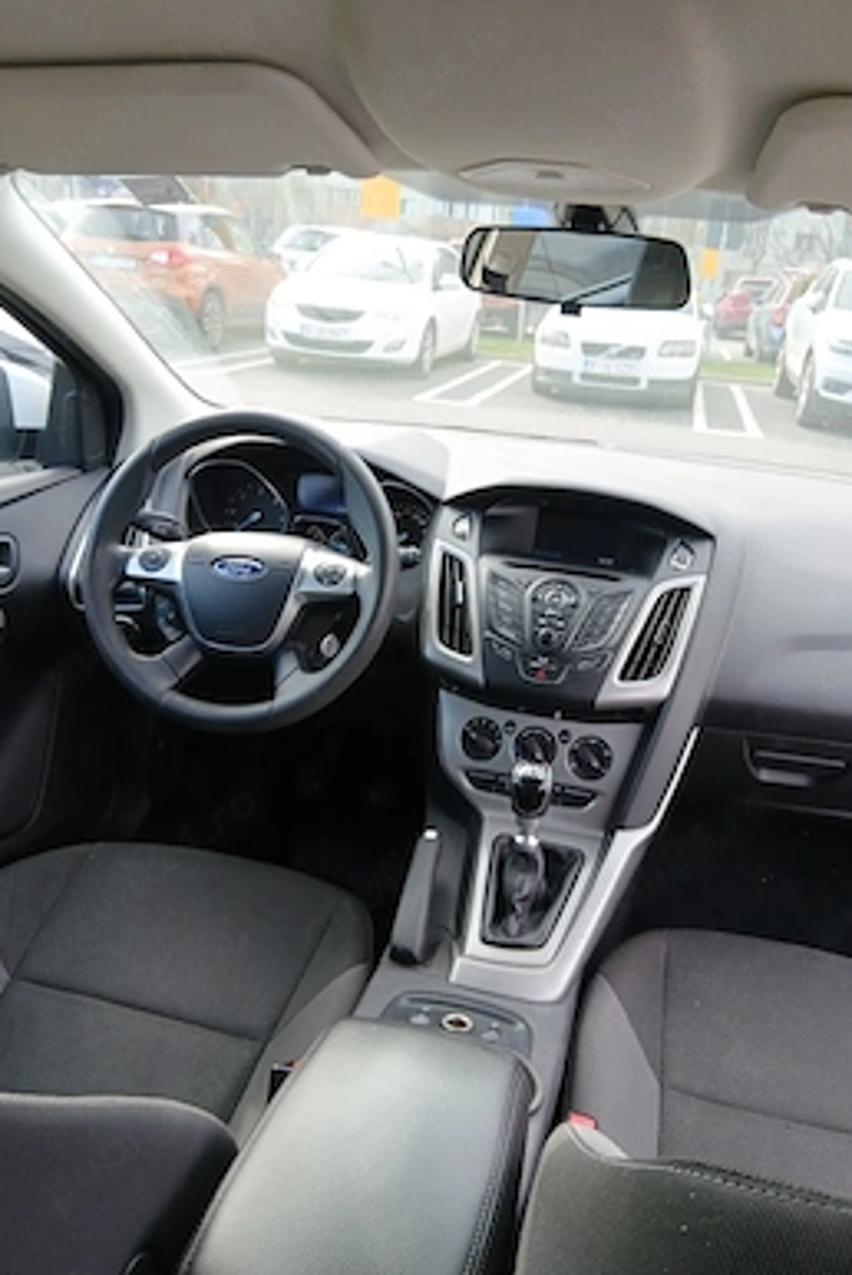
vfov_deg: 65.4
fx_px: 992
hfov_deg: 46.4
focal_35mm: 28
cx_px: 472
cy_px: 651
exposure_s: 1/50.3
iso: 40
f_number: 1.8
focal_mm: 3.98
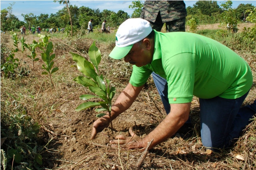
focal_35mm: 27
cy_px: 85
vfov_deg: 47.9
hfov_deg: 67.4
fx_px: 192
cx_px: 128
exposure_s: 1/60
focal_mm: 18
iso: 200
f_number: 22
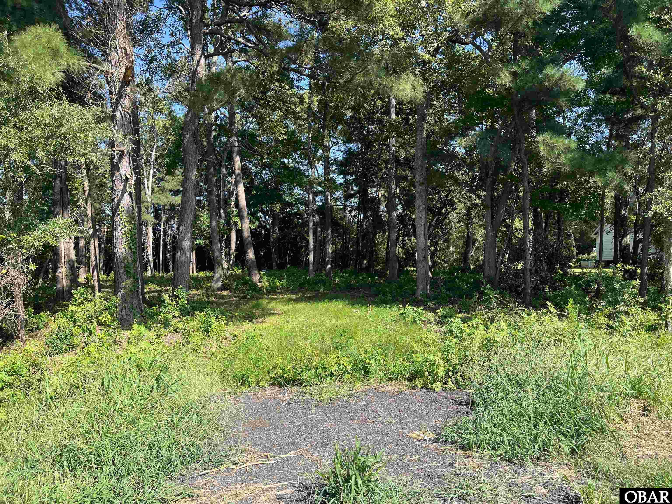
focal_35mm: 26
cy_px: 252
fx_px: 505
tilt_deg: +0.2
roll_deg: +1.2
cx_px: 336
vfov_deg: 53.1
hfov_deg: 67.3
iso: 50
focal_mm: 5.1
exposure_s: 1/1018
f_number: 1.6
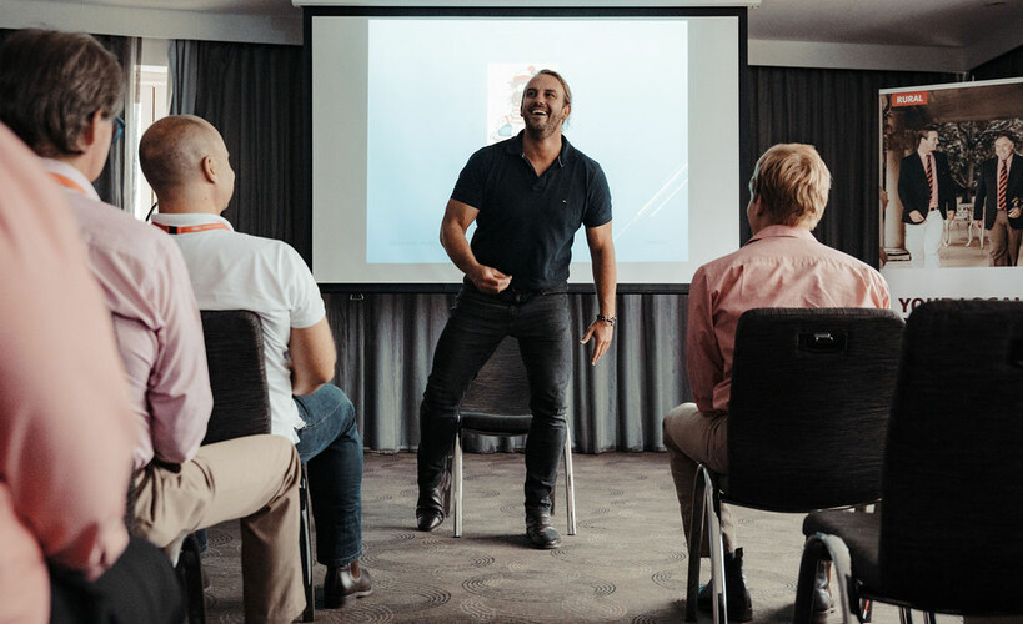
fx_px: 1199
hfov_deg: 46.2
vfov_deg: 29.2
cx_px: 511
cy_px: 293
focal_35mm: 43
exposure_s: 1/250
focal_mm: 42
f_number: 4
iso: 3200
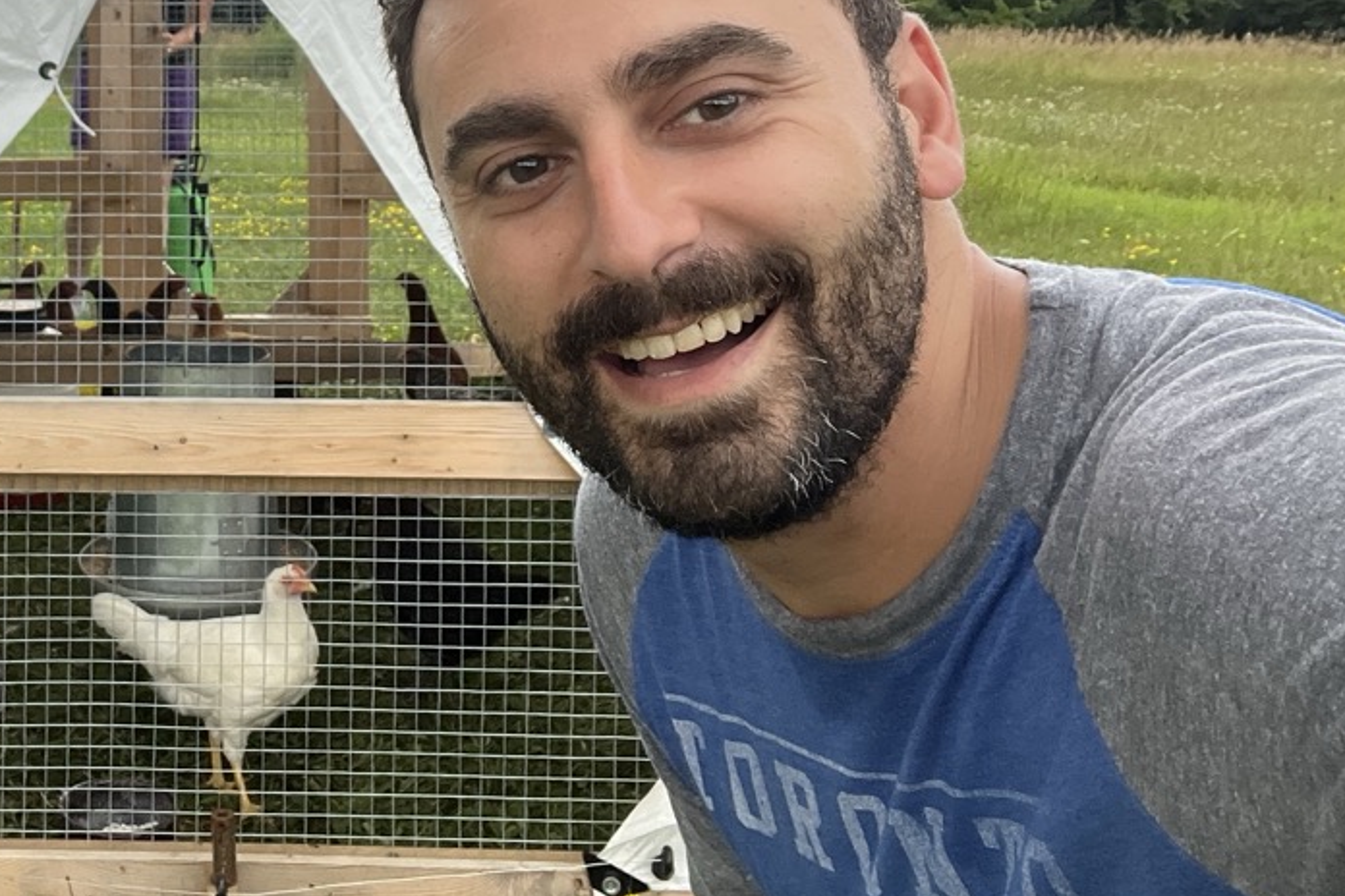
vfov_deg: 28.7
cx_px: 157
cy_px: 12
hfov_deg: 41.3
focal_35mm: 44
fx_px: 1644
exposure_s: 1/121
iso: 80
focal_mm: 2.71
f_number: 2.2
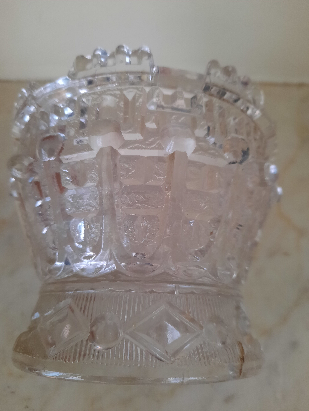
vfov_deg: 69.4
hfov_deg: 54.9
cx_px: 154
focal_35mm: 25
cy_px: 206
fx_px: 298
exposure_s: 1/25
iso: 320
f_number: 2
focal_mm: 4.6
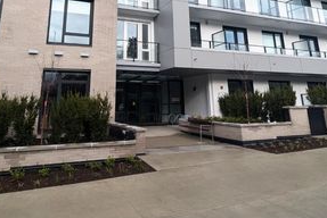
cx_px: 145
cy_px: 23
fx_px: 264
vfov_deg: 41.6
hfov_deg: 63.4
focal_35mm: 29
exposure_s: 1/597
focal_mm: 2.35
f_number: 2.2
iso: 49
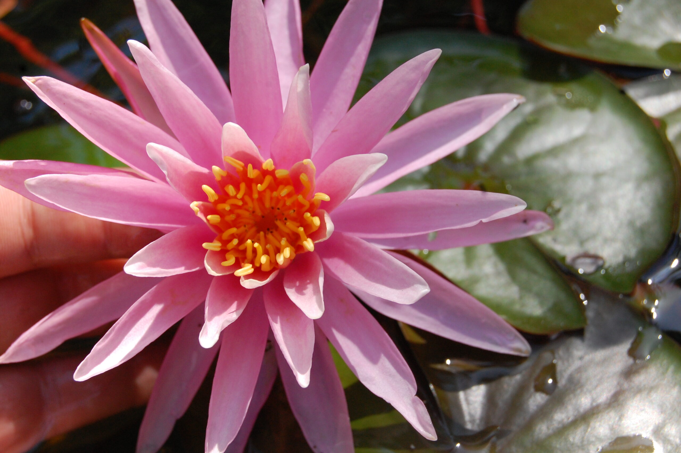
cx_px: 340
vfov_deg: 18.1
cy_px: 226
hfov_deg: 27.0
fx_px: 1417
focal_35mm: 75
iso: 800
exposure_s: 1/500
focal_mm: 50
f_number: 11
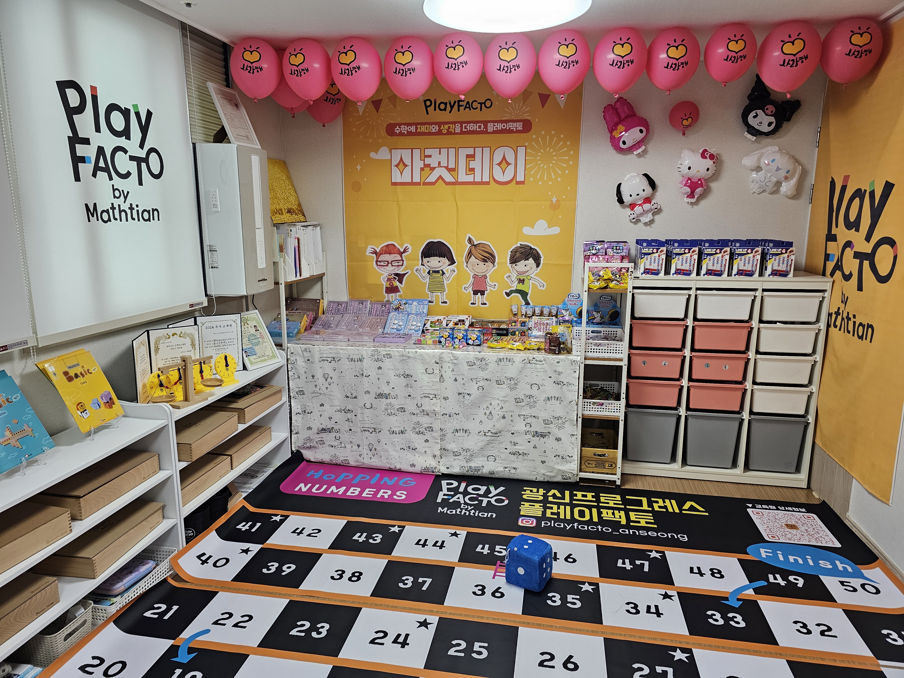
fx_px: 601
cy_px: 339
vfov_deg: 58.9
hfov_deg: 73.9
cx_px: 452
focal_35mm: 23
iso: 125
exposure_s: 1/120
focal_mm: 6.3
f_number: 1.7
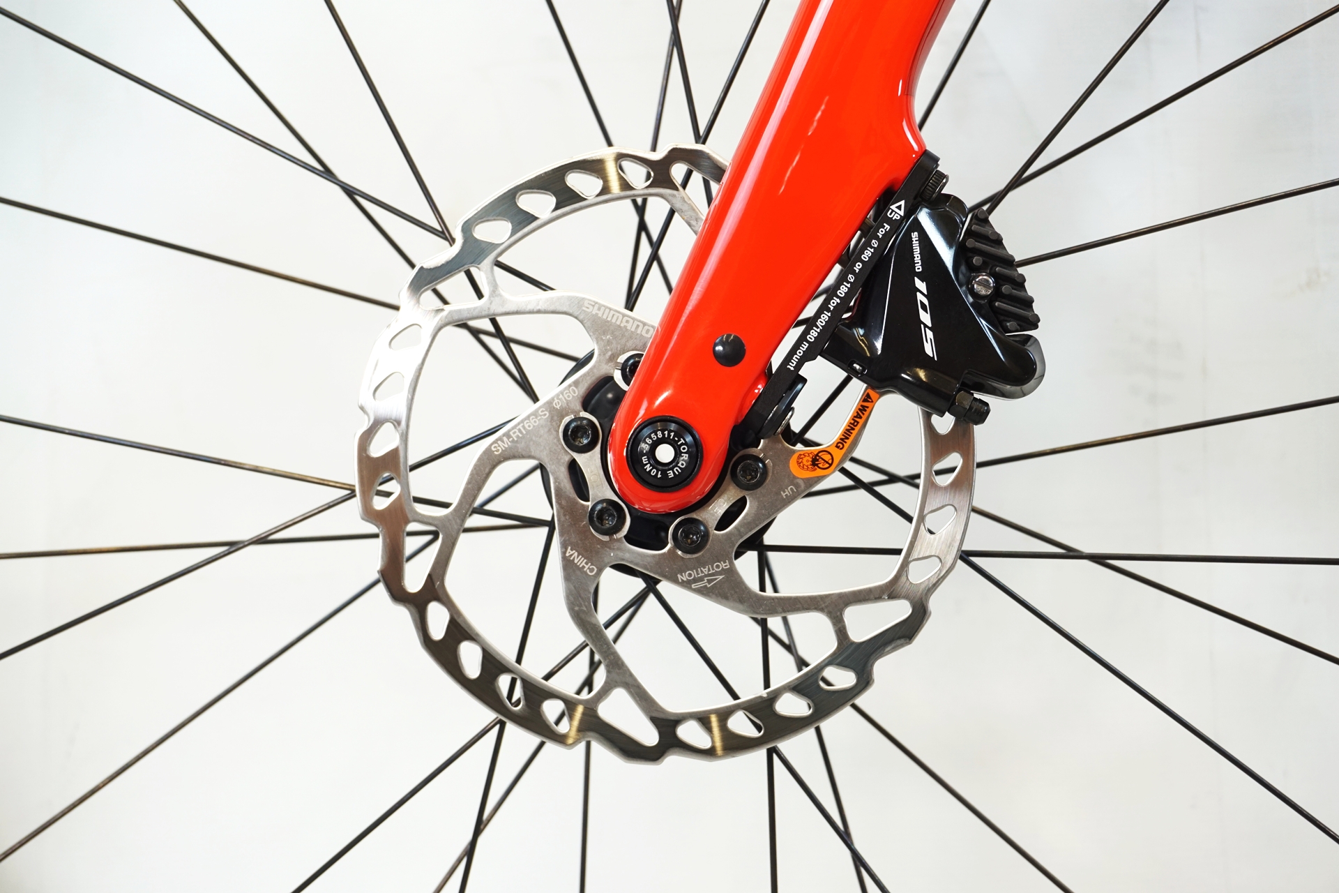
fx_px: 2064
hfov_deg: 35.9
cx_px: 670
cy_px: 446
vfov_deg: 24.4
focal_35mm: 56
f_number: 5.6
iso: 640
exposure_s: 1/40
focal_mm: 37
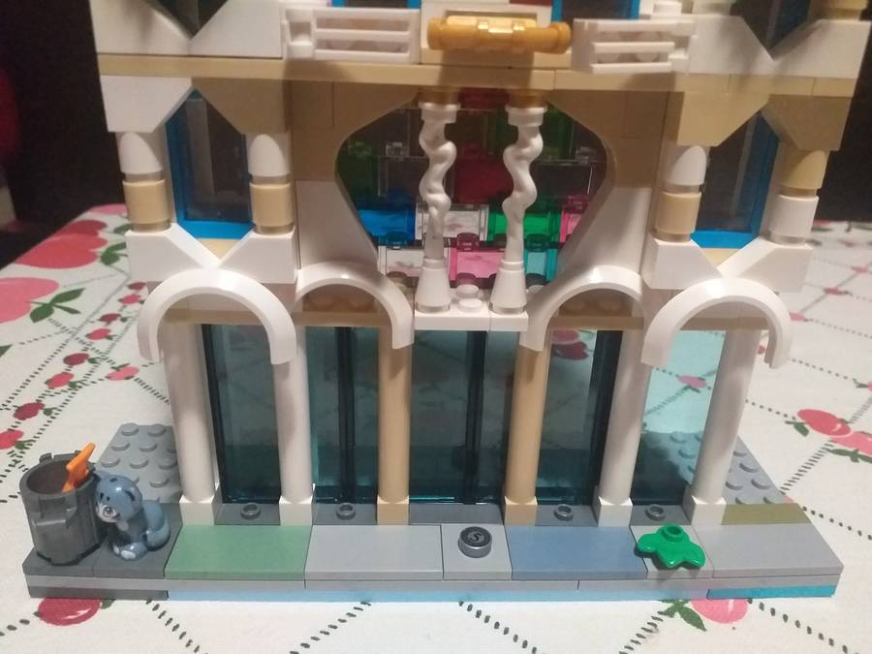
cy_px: 327
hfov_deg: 65.3
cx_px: 436
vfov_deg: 51.4
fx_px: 680
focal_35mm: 27
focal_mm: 3.6
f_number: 1.9
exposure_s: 1/25
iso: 400
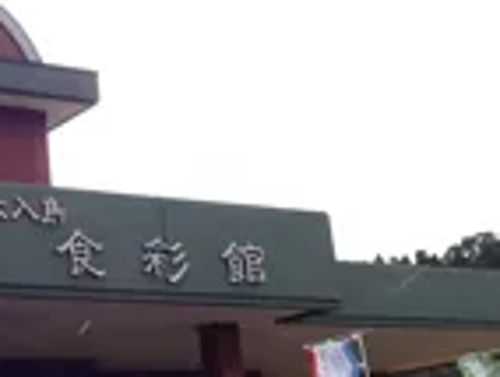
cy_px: 166
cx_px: -35
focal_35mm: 81
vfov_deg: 18.3
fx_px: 1172
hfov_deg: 22.8
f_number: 3.5
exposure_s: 1/400
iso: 80
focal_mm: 4.1
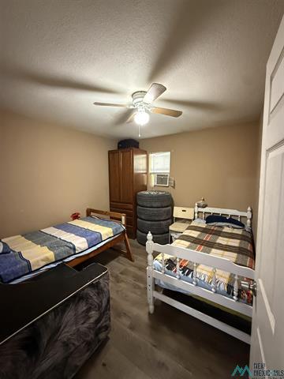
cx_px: 142
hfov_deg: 85.7
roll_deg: -0.4
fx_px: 153
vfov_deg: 102.1
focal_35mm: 14
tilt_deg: -5.6
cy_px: 190
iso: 1000
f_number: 2.2
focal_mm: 2.22
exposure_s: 1/40
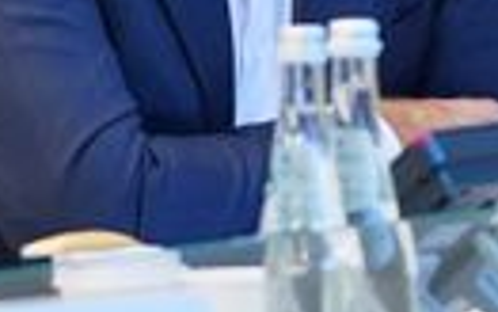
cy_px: 61
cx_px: 511
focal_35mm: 1636
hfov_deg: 1.3
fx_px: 22214
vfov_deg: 0.8
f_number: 2.8
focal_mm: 200
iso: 1250
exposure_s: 1/160
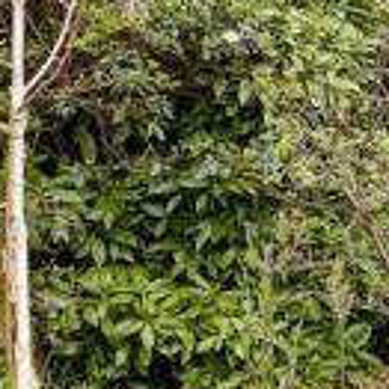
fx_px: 1462
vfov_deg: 15.1
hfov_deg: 12.3
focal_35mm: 115
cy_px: 165
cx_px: 910
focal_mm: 18
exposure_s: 1/250
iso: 200
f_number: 8
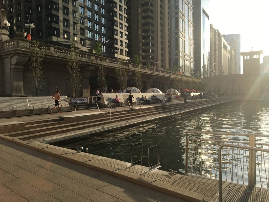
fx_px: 225
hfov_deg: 61.7
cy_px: 101
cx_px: 134
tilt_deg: -1.6
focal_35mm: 29
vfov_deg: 48.2
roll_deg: +0.4
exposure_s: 1/1148
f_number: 2.2
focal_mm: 4.15
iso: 25
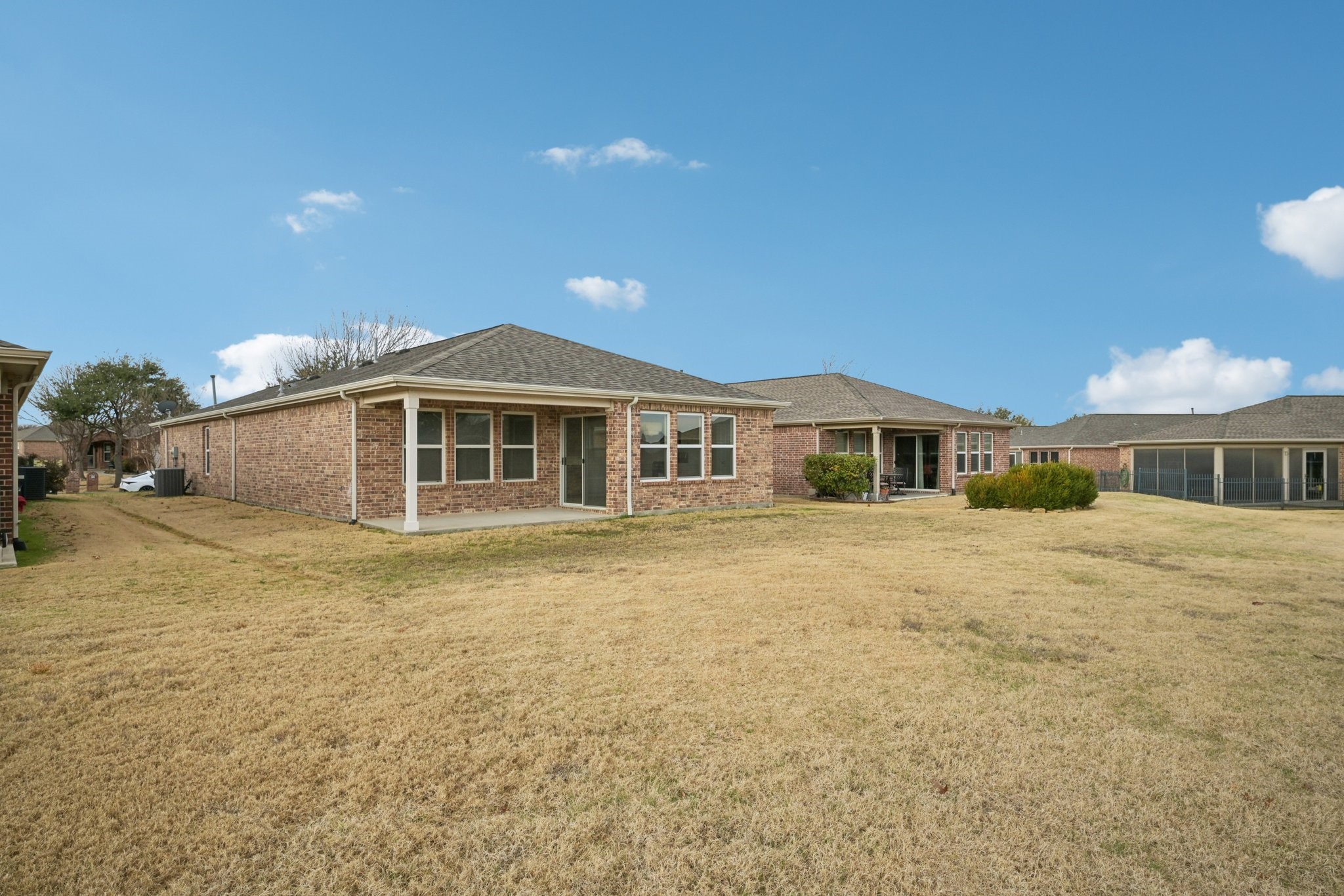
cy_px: 448
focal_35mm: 19
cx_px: 672
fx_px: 709
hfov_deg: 86.9
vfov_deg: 64.5
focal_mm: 19
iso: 250
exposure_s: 1/400
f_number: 9
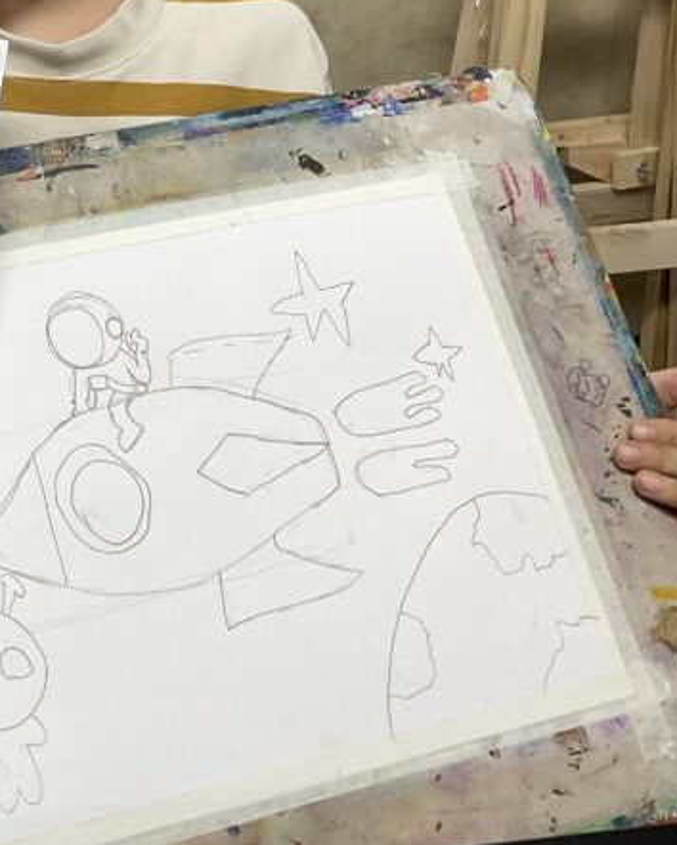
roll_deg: -4.2
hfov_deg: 22.9
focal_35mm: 64
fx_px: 1602
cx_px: -4
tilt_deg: -19.8
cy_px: 2
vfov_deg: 27.8
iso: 64
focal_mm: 3
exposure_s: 1/100
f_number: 1.8
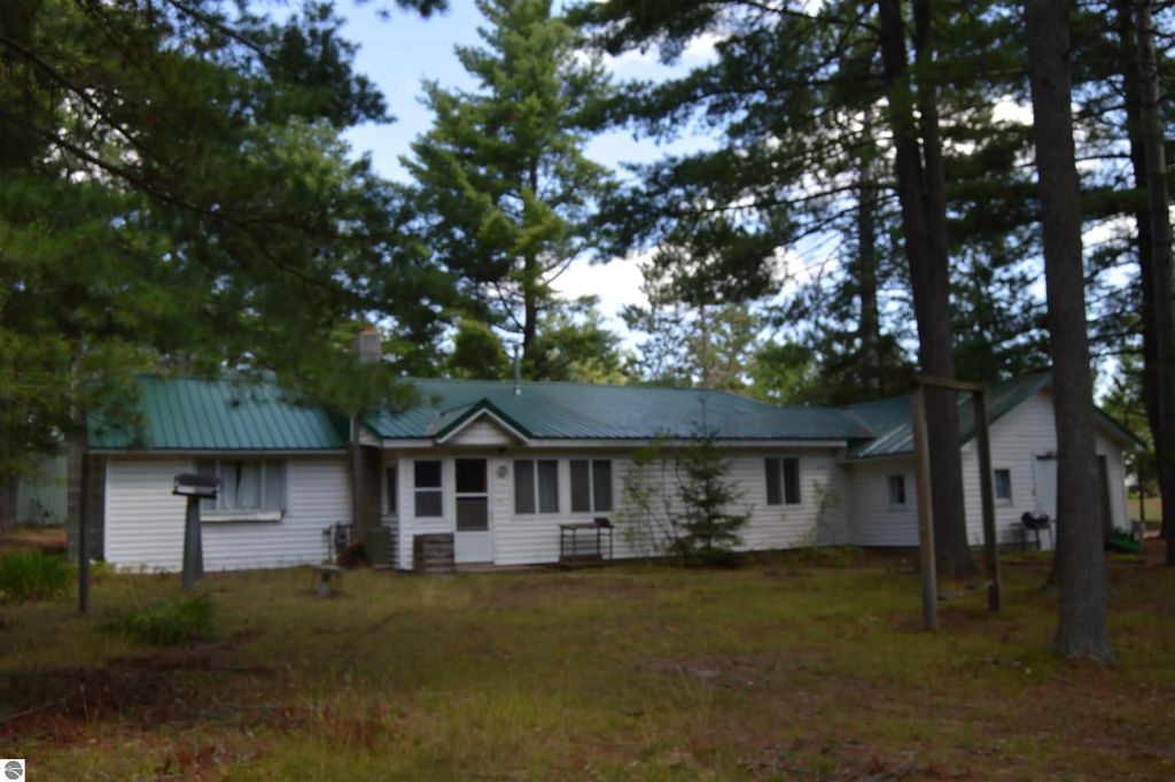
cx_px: 588
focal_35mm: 30
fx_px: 978
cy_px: 391
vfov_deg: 43.5
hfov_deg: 62.0
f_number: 5.6
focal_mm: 20
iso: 100
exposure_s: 1/125
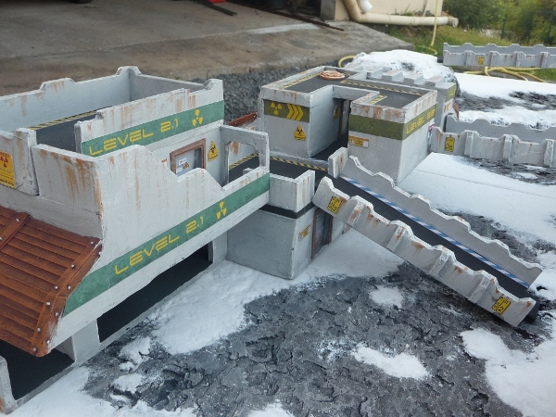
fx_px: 578
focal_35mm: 36
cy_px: 208
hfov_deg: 51.4
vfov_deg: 39.7
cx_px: 278
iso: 100
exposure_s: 1/50
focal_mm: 4.7
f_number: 3.3
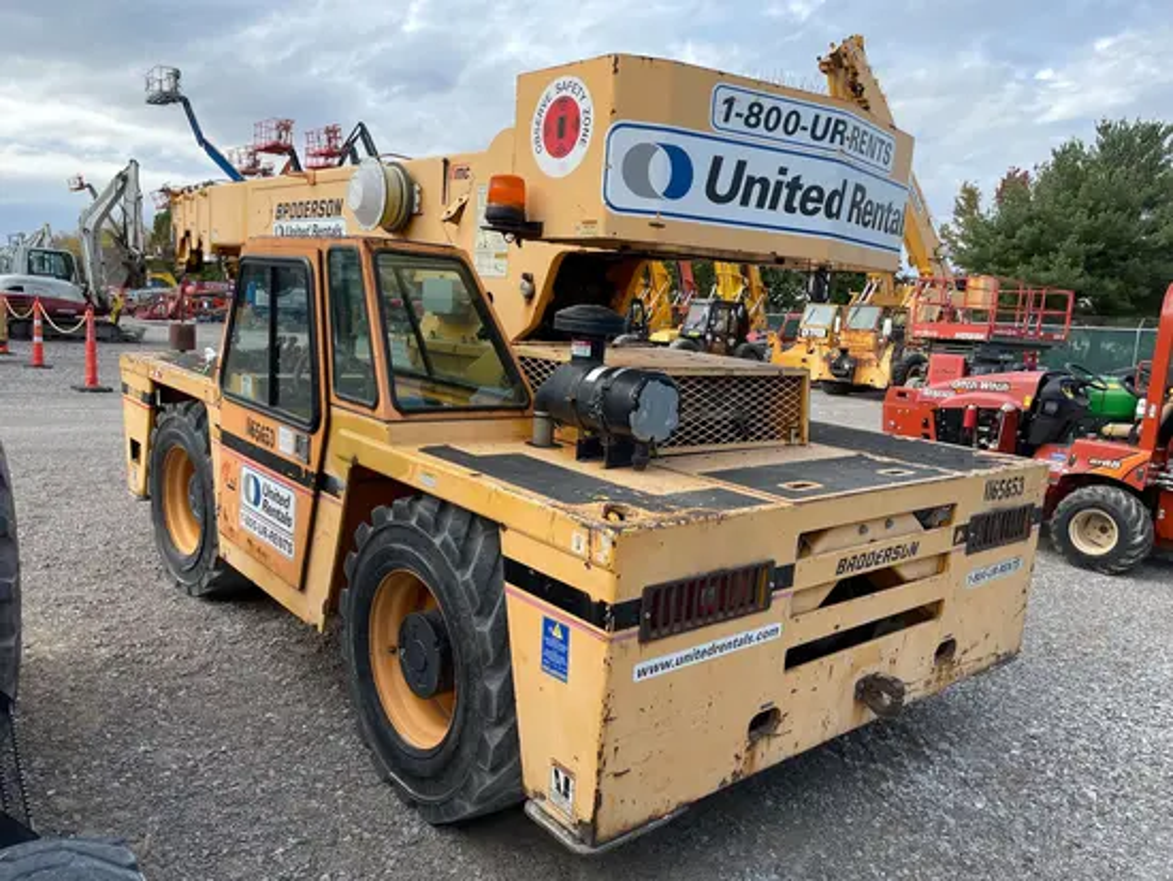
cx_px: 586
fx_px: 881
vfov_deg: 53.1
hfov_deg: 67.3
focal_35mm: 26
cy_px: 440
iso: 32
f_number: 1.6
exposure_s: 1/1575
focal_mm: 4.2
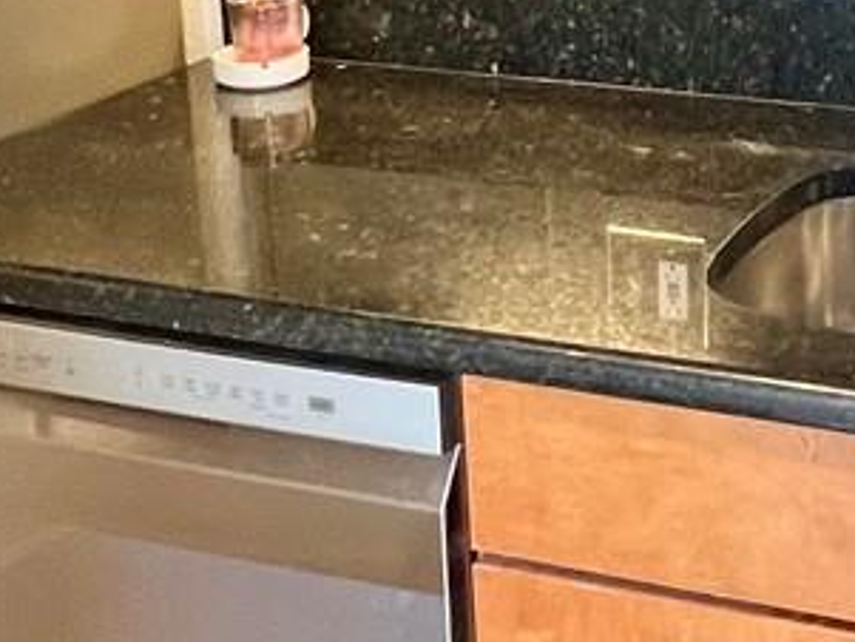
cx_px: 801
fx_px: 1705
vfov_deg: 20.6
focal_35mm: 69
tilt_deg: -13.7
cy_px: -14
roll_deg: +0.1
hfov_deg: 27.0
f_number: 1.8
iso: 200
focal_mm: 1.57
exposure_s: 1/120
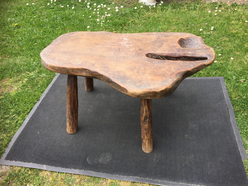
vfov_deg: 48.2
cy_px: 93
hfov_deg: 61.7
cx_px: 124
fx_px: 208
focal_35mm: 29
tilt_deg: -41.5
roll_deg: +2.7
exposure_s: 1/670
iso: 32
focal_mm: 4.15
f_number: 2.2
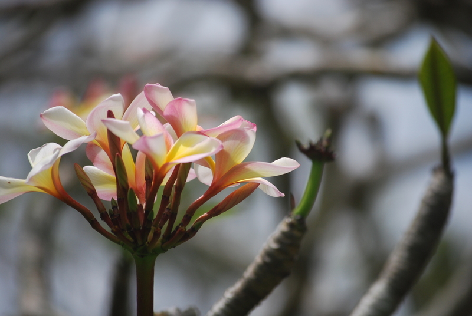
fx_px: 3447
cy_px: 158
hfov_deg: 7.8
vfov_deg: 5.3
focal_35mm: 262
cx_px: 236
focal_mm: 175
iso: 200
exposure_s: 1/1250
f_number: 5.6
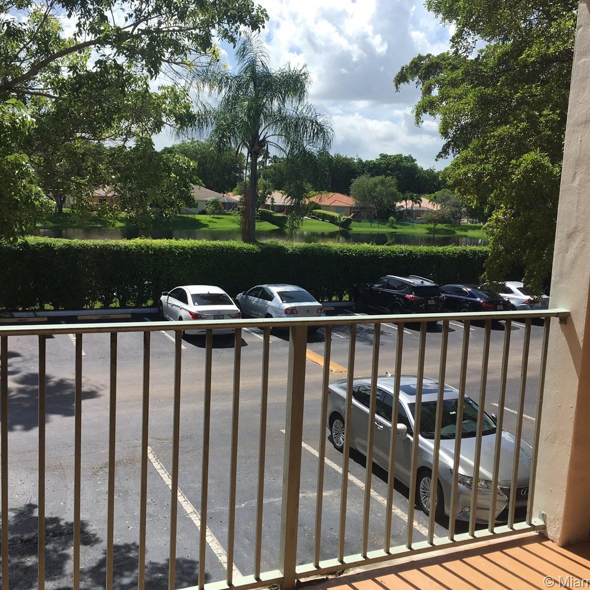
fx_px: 675
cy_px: 290
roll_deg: -3.6
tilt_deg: -8.7
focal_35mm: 35
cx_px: 304
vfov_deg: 47.2
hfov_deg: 47.2
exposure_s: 1/1282
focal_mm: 4.15
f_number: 2.2
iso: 25
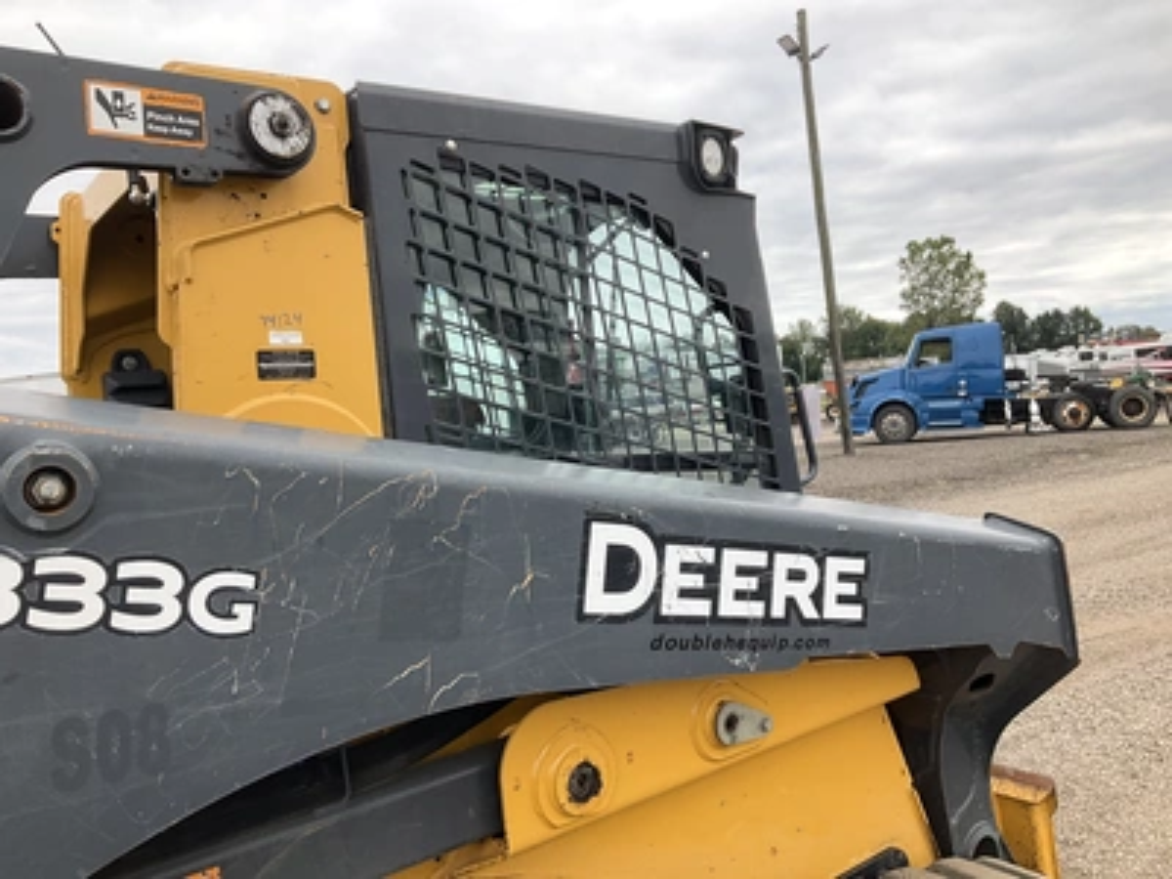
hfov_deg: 61.7
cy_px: 440
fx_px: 982
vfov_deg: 48.2
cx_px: 586
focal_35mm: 29
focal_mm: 3
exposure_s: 1/482
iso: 25
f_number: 1.8
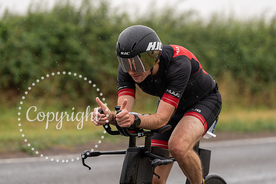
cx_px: 138
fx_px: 1442
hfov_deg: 10.9
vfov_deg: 7.3
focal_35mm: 188
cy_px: 92
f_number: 4
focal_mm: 188
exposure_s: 1/1000
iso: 100
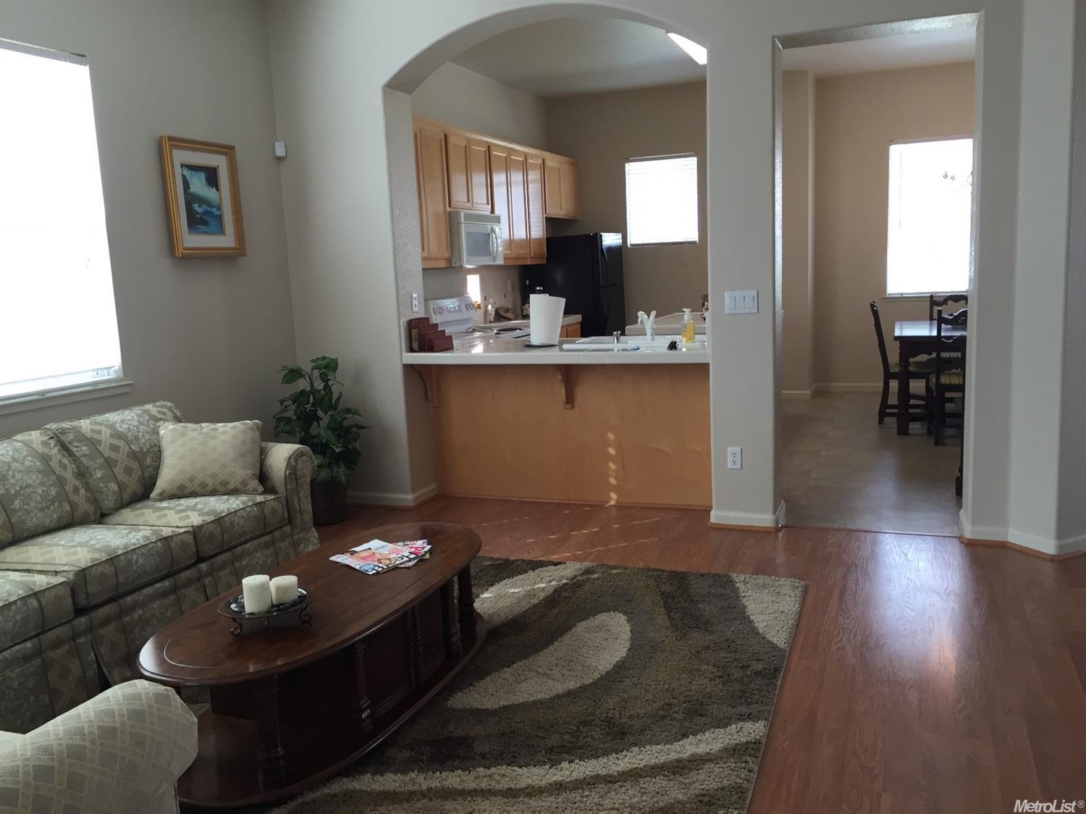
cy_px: 407
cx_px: 543
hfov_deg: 61.7
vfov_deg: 48.2
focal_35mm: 29
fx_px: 910
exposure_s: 1/40
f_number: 2.2
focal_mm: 4.15
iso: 40
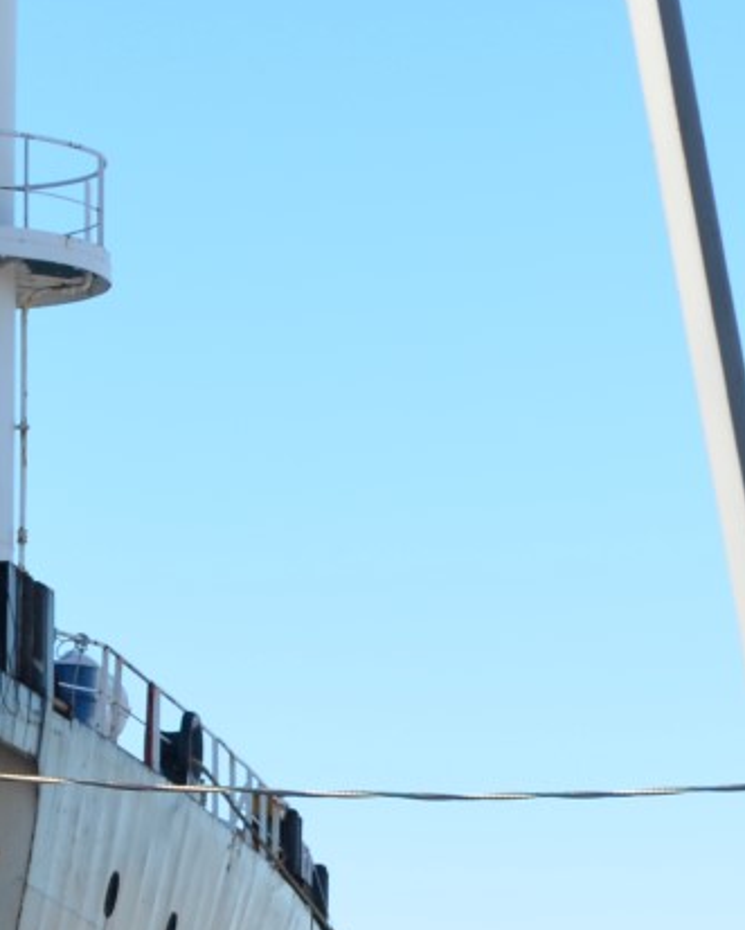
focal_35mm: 305
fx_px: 8393
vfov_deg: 6.3
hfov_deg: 5.1
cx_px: 499
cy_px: 516
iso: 110
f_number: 8
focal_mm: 55
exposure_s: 1/250
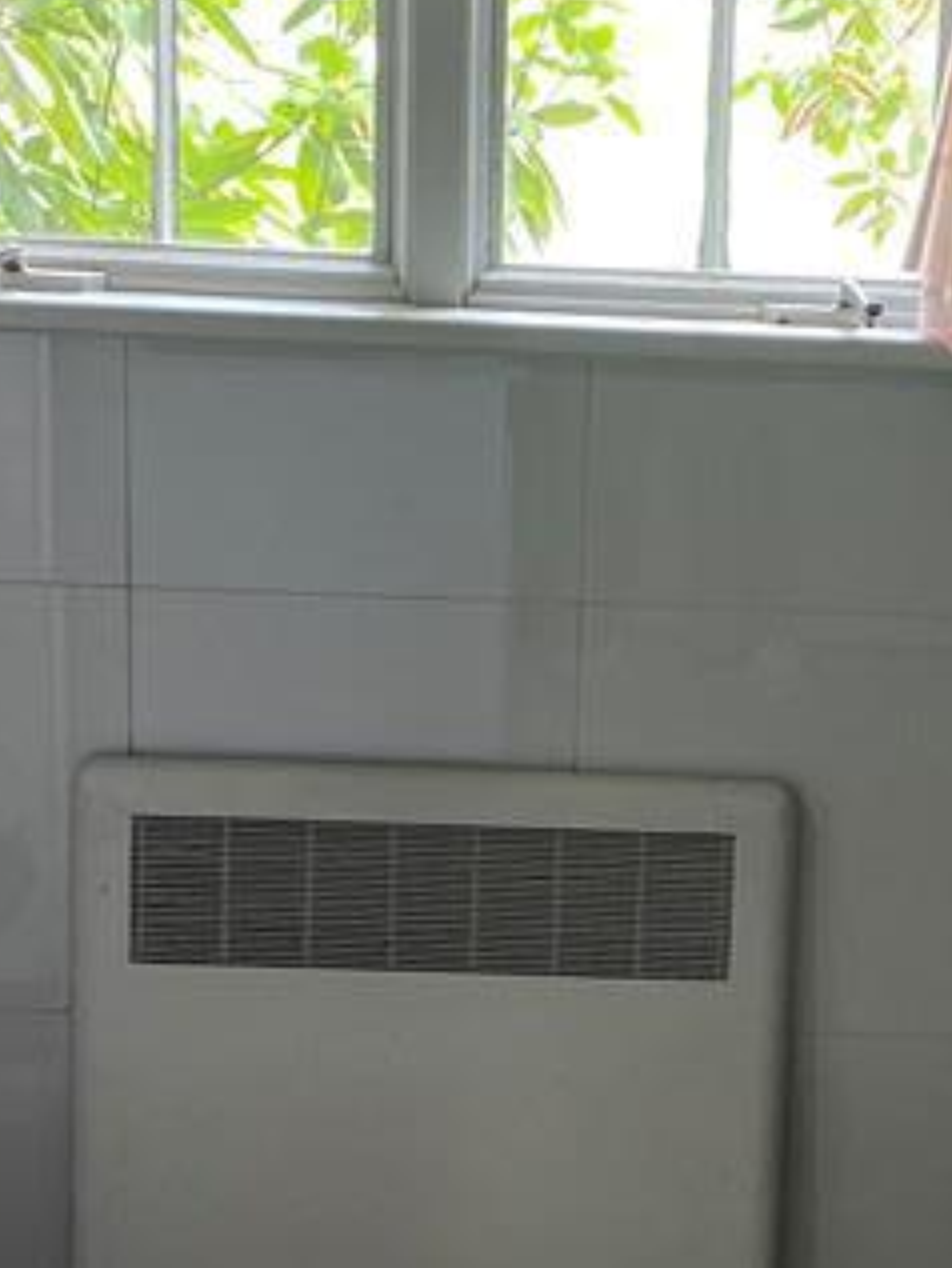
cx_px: 704
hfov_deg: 17.5
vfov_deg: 23.2
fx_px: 3078
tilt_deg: -15.6
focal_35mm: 84
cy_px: 776
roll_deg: -2.4
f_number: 1.8
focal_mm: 4.25
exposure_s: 1/60
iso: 200
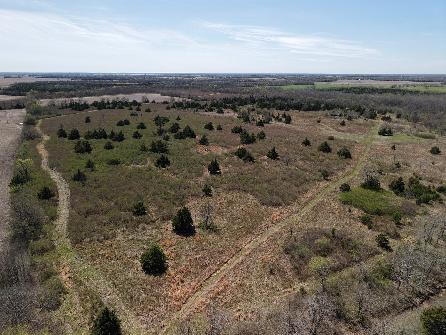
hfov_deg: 71.6
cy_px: 168
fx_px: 309
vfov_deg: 56.8
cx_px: 223
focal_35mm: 24
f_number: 1.8
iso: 100
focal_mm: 8.67
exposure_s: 1/1000
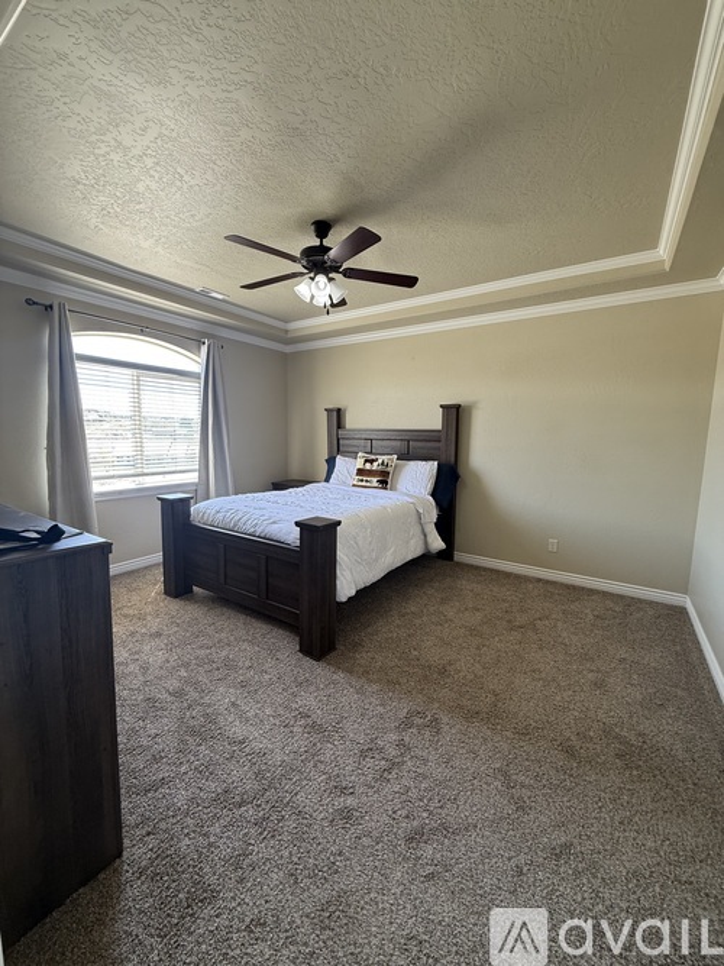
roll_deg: -0.8
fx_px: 391
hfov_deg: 85.7
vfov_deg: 102.1
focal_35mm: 14
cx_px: 362
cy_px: 483
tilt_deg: -7.0
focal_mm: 2.22
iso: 125
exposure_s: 1/99
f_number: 2.2
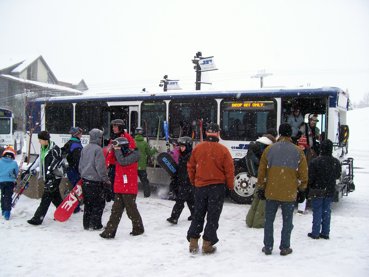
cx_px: 184
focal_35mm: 34
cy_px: 138
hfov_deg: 54.0
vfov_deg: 41.8
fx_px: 362
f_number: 2.7
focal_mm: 5.6
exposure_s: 1/325
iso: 80
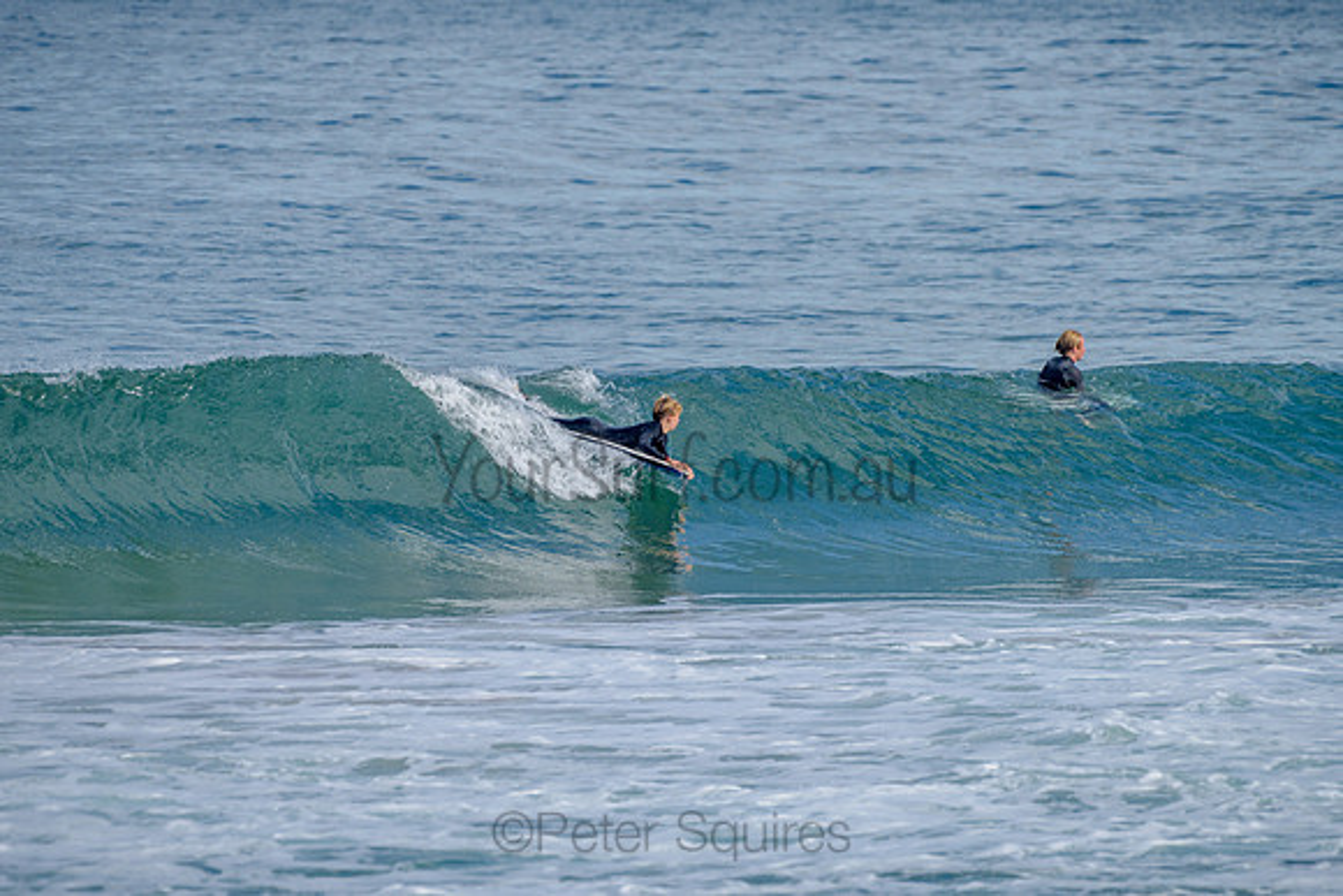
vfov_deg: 2.2
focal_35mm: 612
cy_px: 448
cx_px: 672
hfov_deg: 3.4
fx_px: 22837
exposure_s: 1/1250
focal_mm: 500
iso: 160
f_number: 5.6
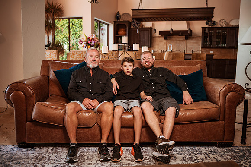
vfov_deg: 37.9
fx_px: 244
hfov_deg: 54.4
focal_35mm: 35
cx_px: 126
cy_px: 84
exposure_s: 1/100
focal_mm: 35
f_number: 1.8
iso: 100
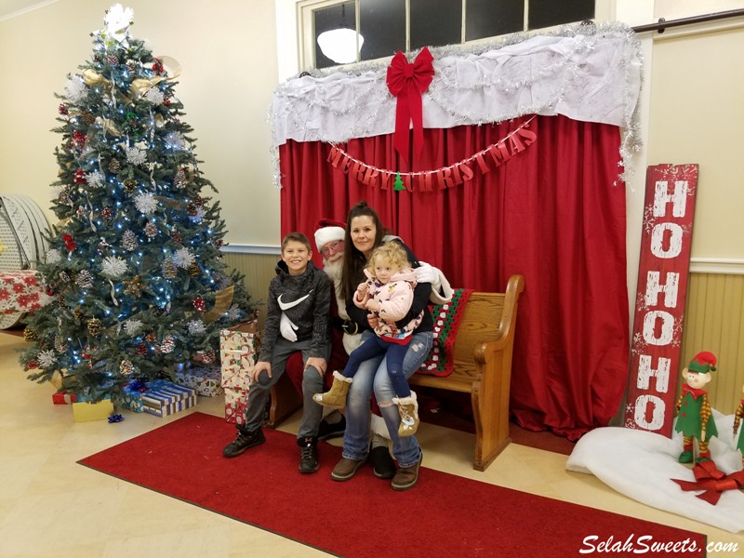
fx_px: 559
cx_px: 372
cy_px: 279
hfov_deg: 67.3
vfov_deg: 53.1
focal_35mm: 26
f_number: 1.7
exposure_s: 1/30
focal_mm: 4.2
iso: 160
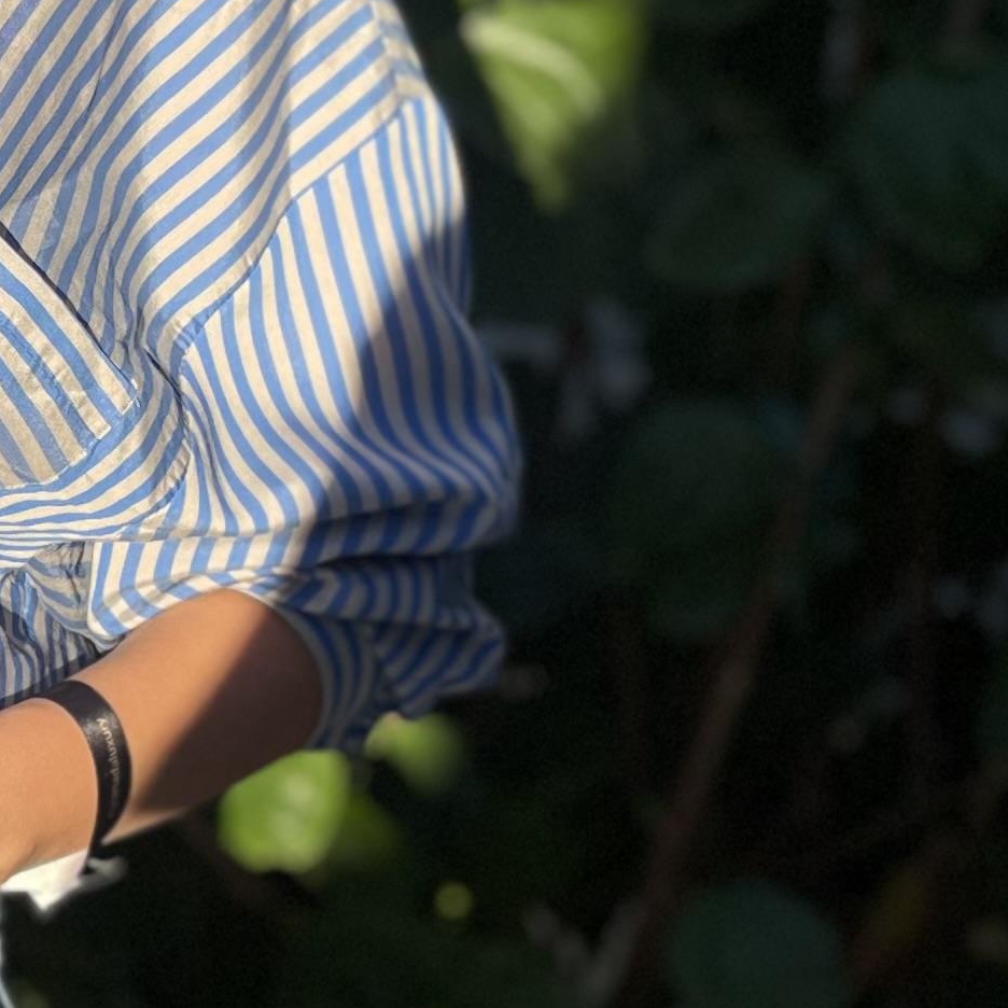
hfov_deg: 16.3
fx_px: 3262
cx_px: -421
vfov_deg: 17.6
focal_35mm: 99
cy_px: 502
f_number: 1.6
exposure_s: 1/2387
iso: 50
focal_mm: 5.1
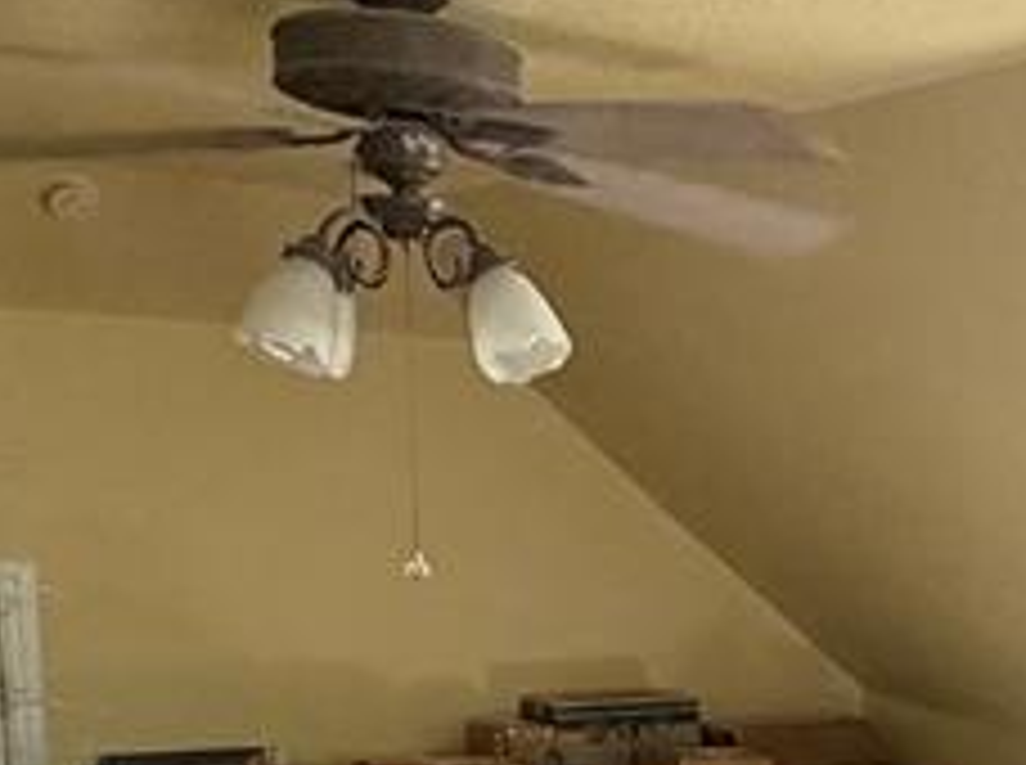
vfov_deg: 21.6
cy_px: 902
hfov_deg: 28.8
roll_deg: -1.7
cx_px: 1035
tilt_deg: -10.6
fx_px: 1863
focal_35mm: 63
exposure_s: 1/60
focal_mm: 2.22
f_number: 2.2
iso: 400
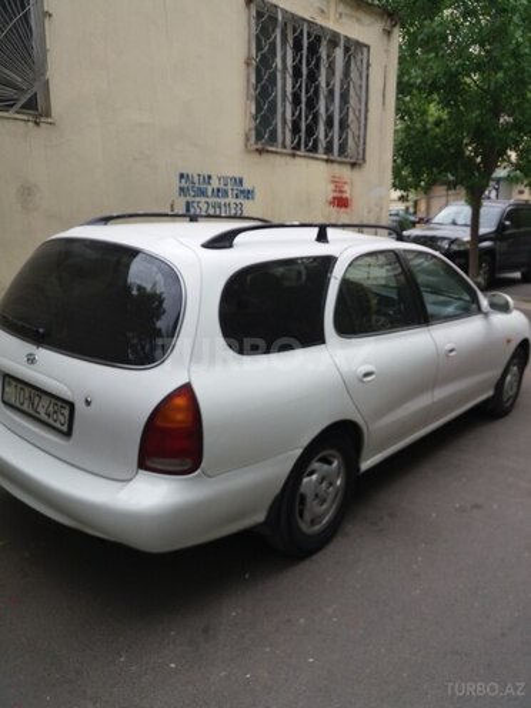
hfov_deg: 49.7
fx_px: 573
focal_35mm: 28
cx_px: 266
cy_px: 354
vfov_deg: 63.4
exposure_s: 1/384
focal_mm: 3.7
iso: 64
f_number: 1.9
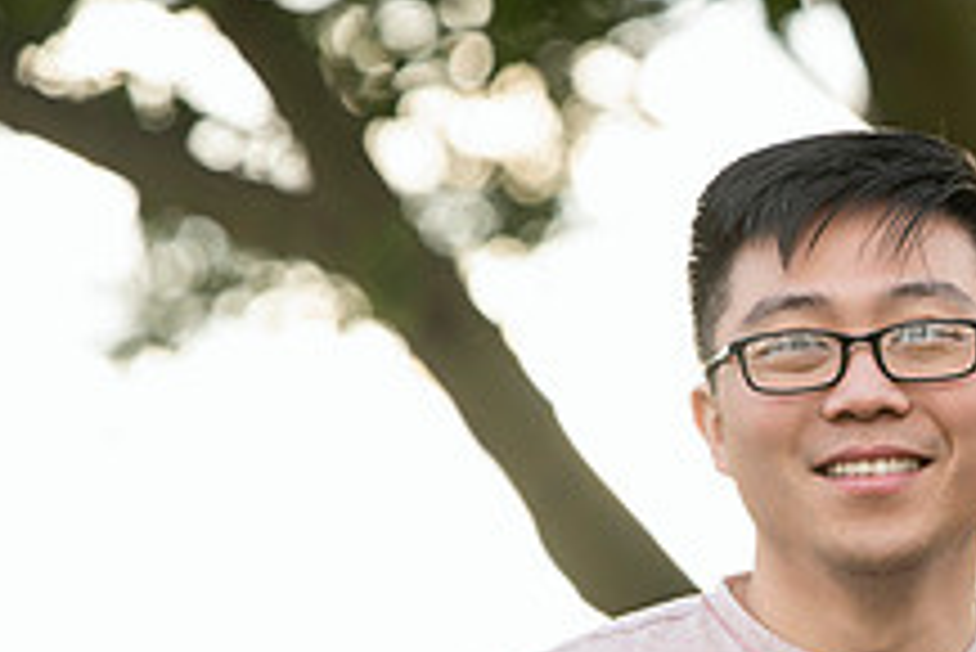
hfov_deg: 3.8
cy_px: 650
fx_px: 14514
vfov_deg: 2.6
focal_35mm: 535
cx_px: 1147
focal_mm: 200
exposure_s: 1/125
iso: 320
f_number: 5
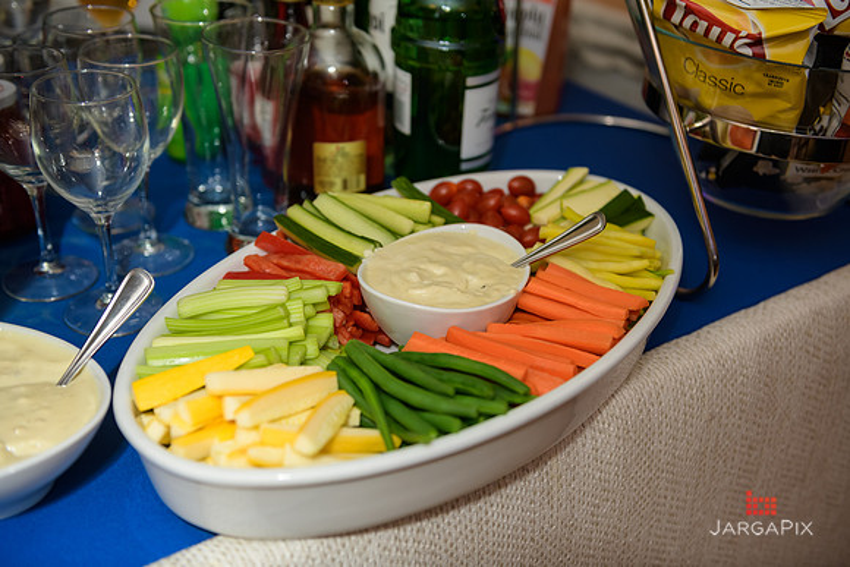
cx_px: 425
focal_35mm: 42
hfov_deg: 46.4
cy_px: 284
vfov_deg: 31.9
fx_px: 992
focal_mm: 42
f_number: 3.2
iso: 800
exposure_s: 1/125
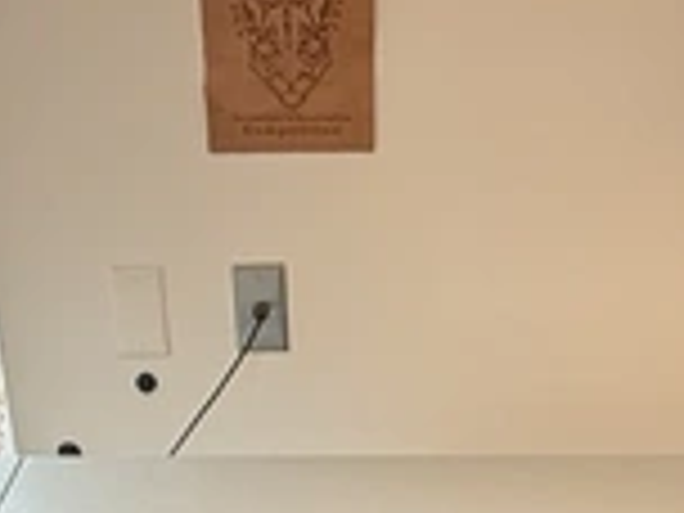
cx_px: 382
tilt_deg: -36.7
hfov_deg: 28.1
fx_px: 1363
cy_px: 848
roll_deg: -0.5
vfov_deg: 18.1
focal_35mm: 69
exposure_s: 1/99
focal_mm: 2.22
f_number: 2.2
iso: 160
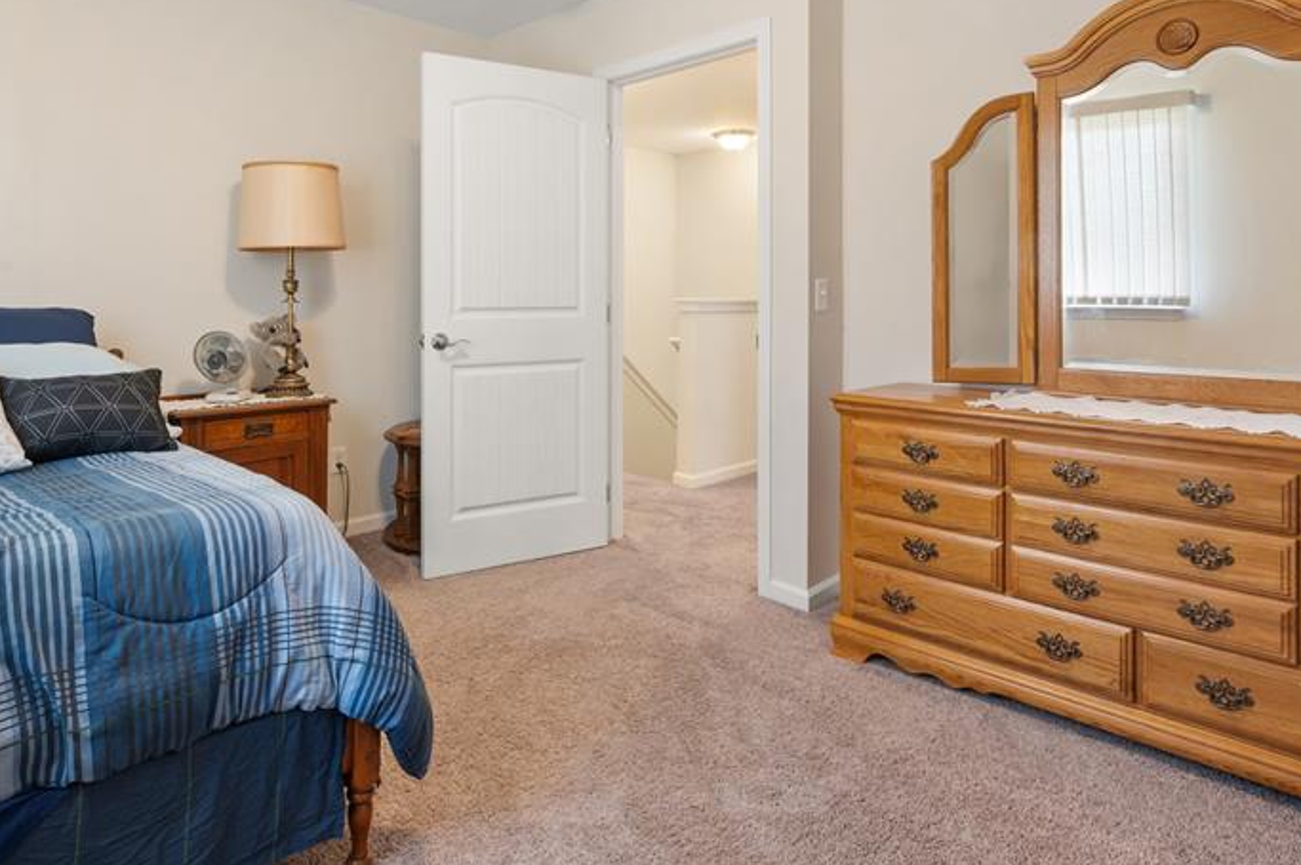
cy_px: 361
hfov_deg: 81.2
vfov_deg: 59.1
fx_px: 758
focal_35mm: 21
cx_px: 623
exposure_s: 4
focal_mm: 14
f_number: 11
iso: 100
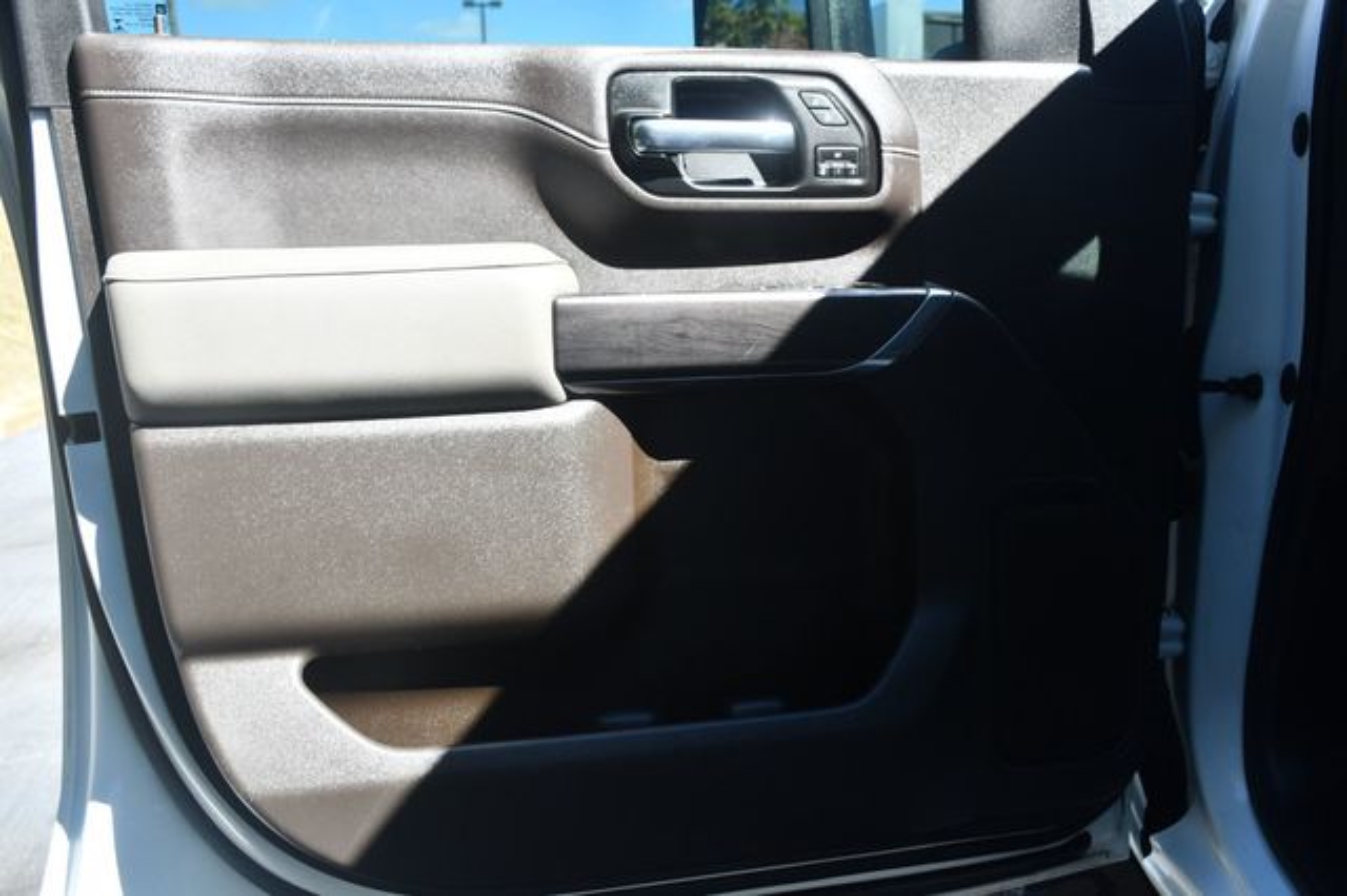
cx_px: 674
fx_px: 1234
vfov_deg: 39.9
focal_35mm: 33
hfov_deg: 57.2
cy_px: 448
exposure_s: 1/250
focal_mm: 22
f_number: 5.6
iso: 220
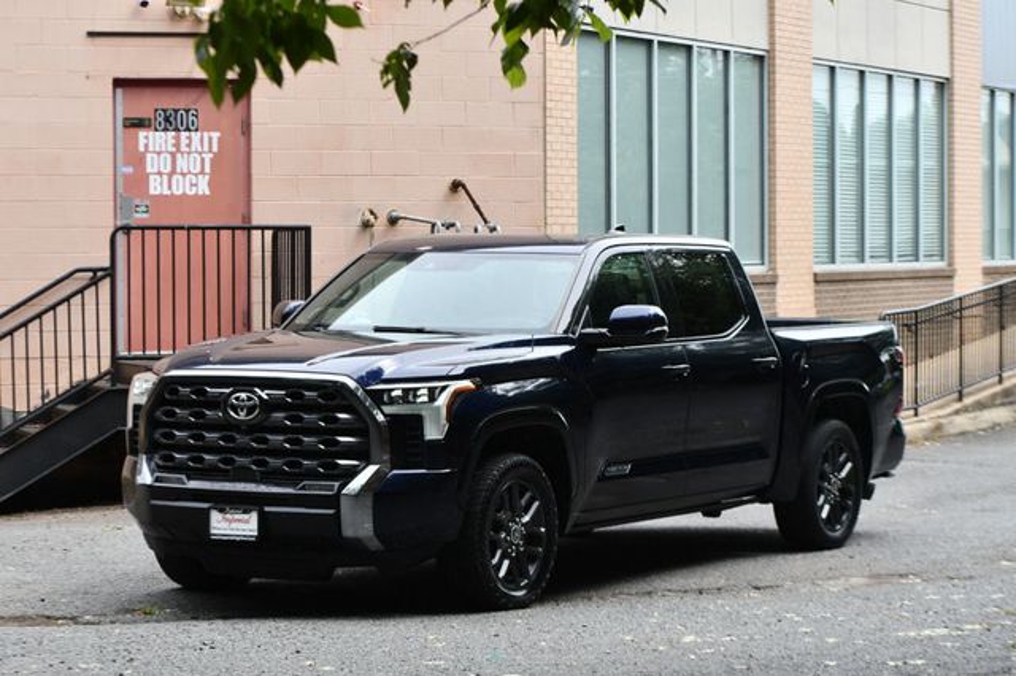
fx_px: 2962
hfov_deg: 19.5
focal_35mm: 105
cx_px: 508
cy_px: 338
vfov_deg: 13.0
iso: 200
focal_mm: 70
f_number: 6.3
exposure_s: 1/250
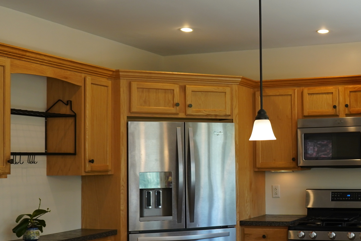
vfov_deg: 21.9
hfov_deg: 31.5
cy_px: 143
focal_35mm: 62
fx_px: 622
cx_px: 293
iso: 800
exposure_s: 1/160
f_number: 4
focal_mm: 30
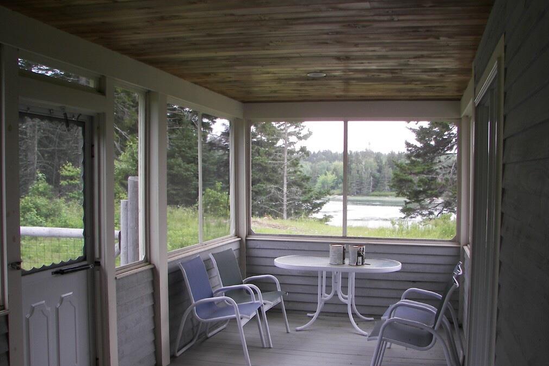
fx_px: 580
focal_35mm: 38
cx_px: 278
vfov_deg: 35.1
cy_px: 182
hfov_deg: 50.7
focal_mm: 6
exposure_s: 1/80
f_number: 2.8
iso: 50
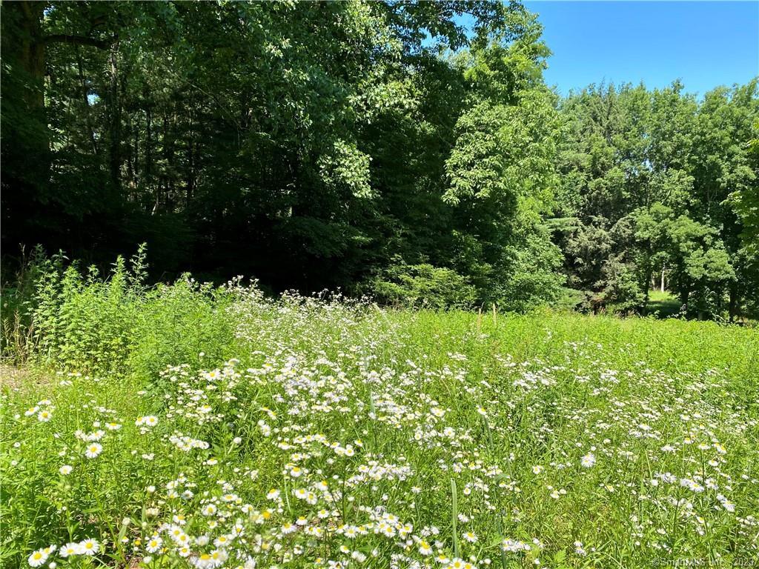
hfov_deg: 67.3
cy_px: 284
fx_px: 570
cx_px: 380
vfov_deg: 53.1
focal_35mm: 26
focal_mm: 4.25
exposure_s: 1/1377
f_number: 1.8
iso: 32
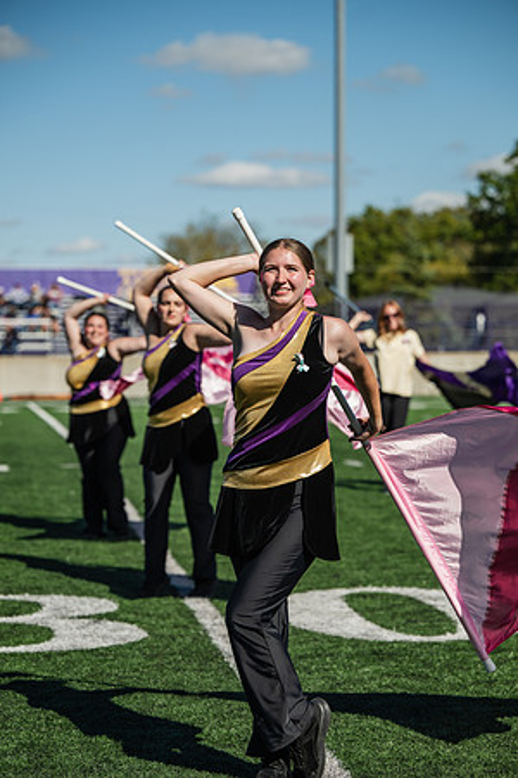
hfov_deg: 15.4
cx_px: 259
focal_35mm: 89
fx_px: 1921
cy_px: 389
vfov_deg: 22.9
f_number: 3.2
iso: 80
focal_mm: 89
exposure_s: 1/1600
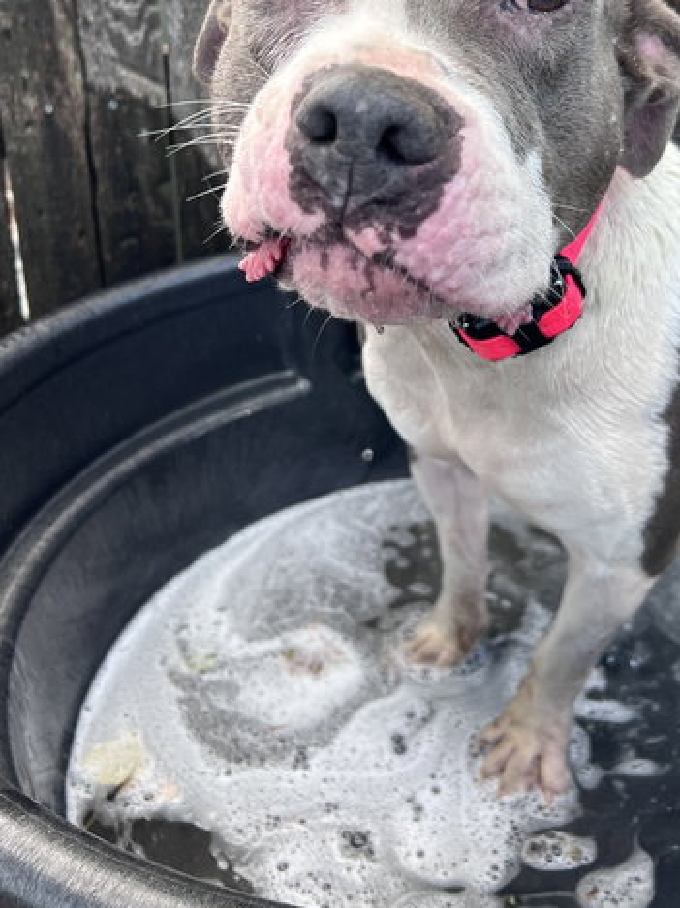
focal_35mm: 37
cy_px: 307
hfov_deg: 38.4
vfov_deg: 49.4
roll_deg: +0.7
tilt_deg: -23.6
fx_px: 970
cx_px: 422
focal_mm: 5.7
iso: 40
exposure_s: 1/214
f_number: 1.5
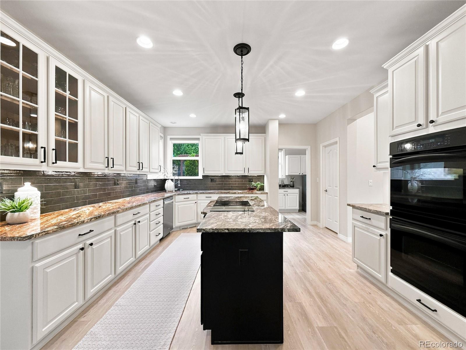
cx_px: 233
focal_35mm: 14
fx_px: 188
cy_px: 175
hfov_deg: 102.1
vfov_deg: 85.7
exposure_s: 1/120
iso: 320
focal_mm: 2.2
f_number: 2.2
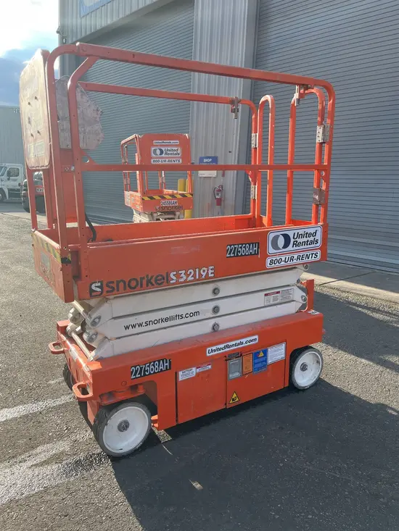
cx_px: 200
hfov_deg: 53.1
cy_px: 266
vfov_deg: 67.3
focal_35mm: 26
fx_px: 399
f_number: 1.6
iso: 50
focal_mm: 5.1
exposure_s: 1/992
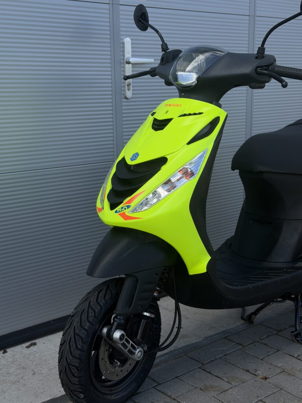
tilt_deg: -12.4
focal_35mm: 48
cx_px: 151
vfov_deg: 39.7
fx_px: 558
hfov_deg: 30.3
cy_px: 202
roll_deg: +0.8
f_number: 1.78
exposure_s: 1/2976
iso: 64
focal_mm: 6.76
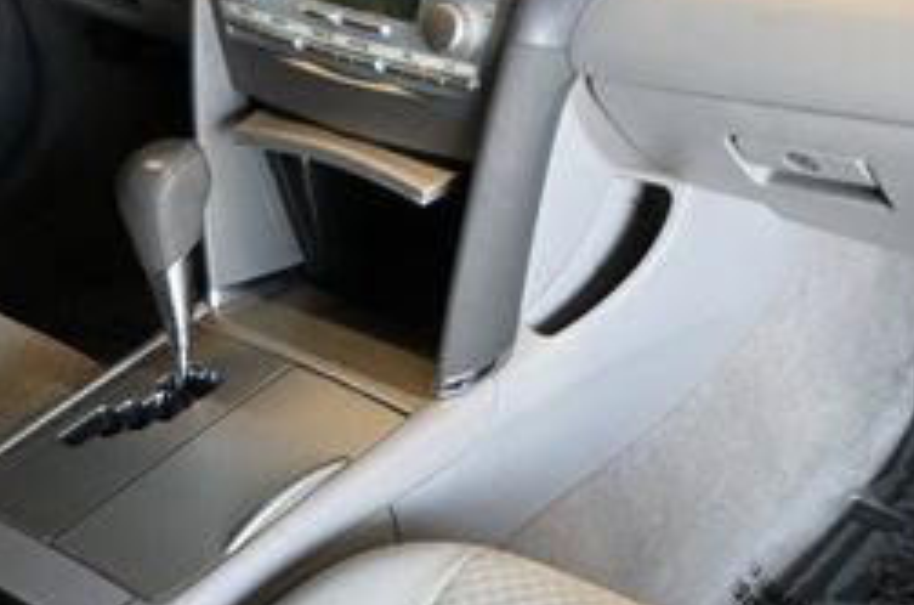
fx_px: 1890
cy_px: 164
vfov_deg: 18.1
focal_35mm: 75
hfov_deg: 26.9
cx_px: 666
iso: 2500
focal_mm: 19.5
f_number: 3.8
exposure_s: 1/125
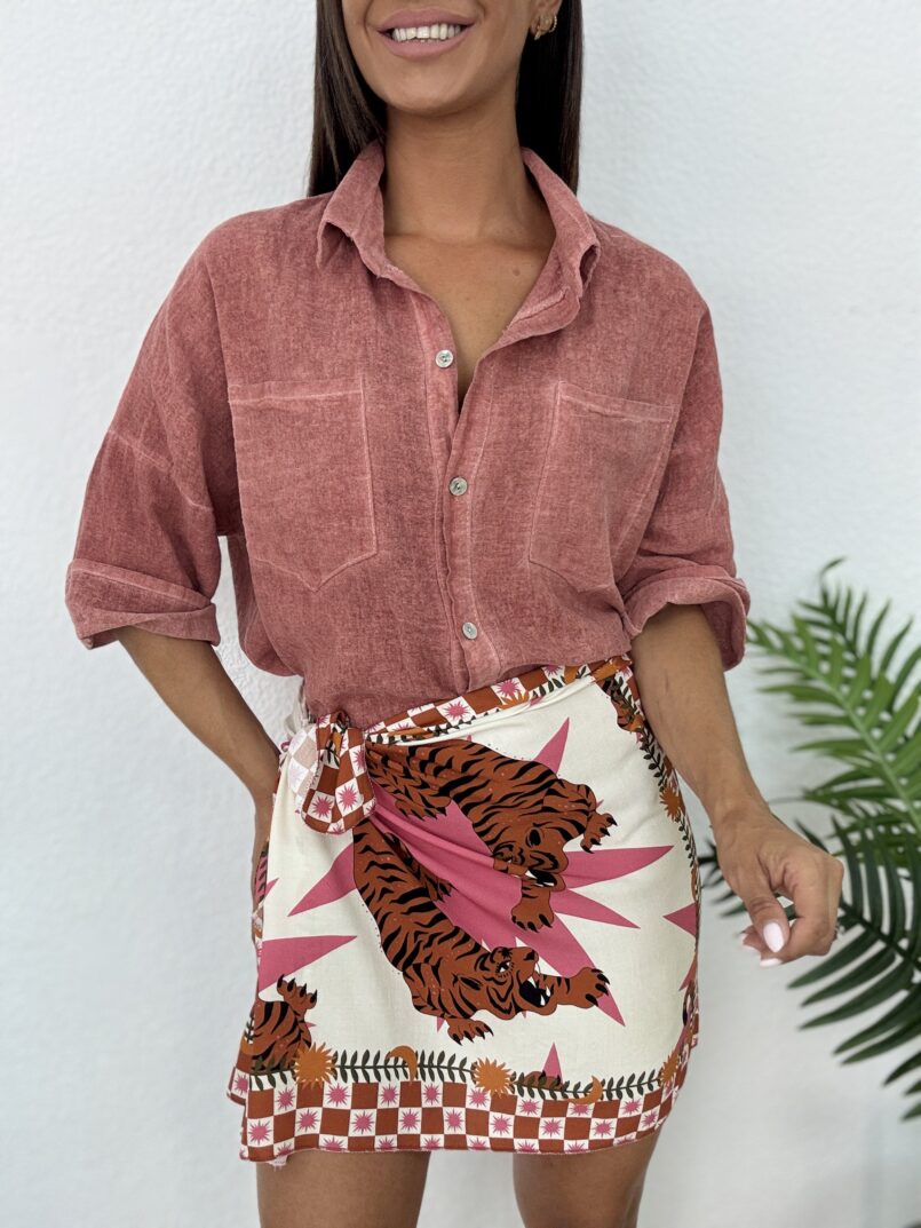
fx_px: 1064
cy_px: 614
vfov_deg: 60.0
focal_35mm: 30
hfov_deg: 46.8
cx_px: 460
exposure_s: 1/100
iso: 64
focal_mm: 2.69
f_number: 1.9
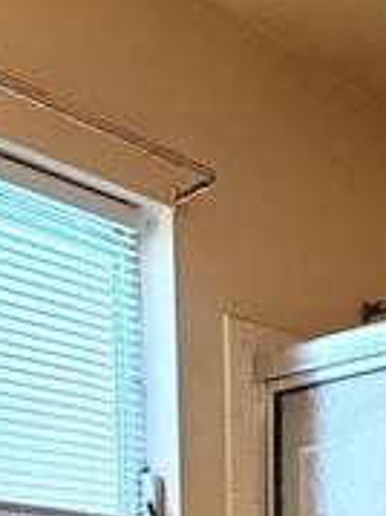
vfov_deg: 25.1
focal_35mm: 60
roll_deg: +0.5
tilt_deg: -9.3
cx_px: 285
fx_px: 893
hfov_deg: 24.1
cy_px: 758
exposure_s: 1/120
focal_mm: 2.22
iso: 160
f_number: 2.2
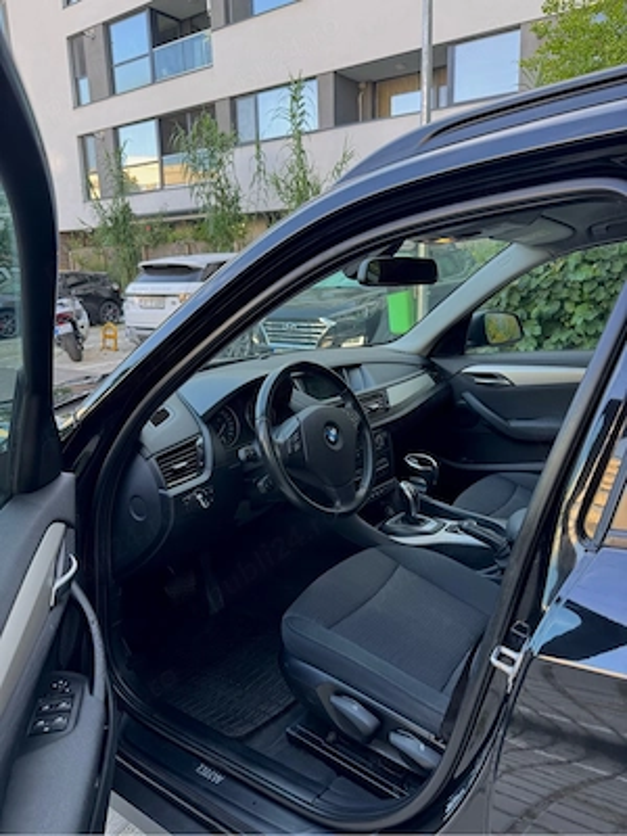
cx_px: 314
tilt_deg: -13.6
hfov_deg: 56.8
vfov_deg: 71.6
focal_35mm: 24
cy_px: 418
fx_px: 580
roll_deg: +1.7
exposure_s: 1/121
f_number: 1.78
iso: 100
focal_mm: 6.76
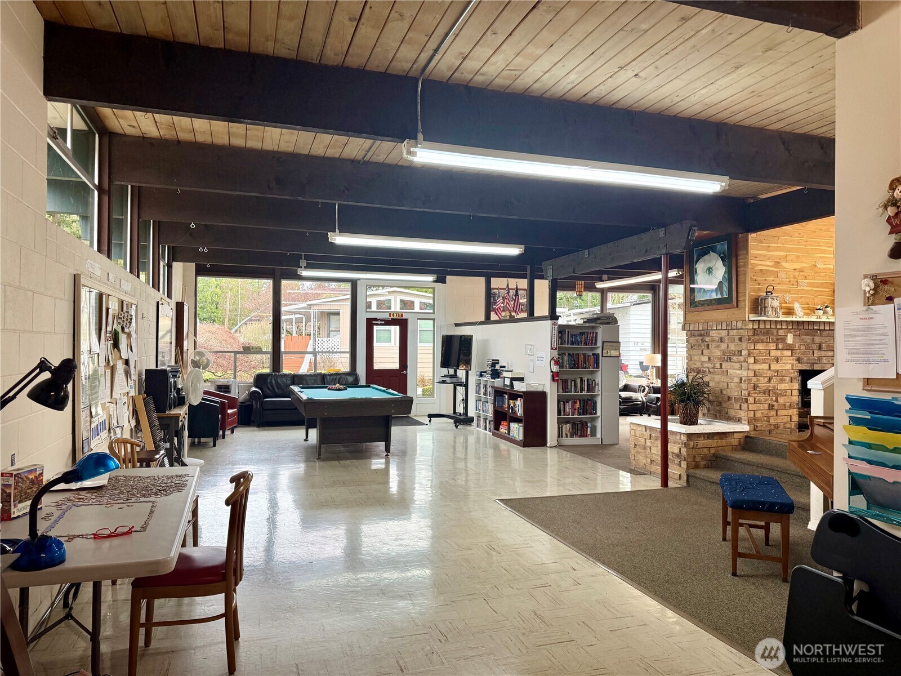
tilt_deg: +1.2
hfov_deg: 71.6
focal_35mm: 24
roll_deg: -0.6
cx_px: 450
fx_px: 625
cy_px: 338
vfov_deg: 56.8
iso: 160
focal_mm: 6.76
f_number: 1.78
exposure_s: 1/238
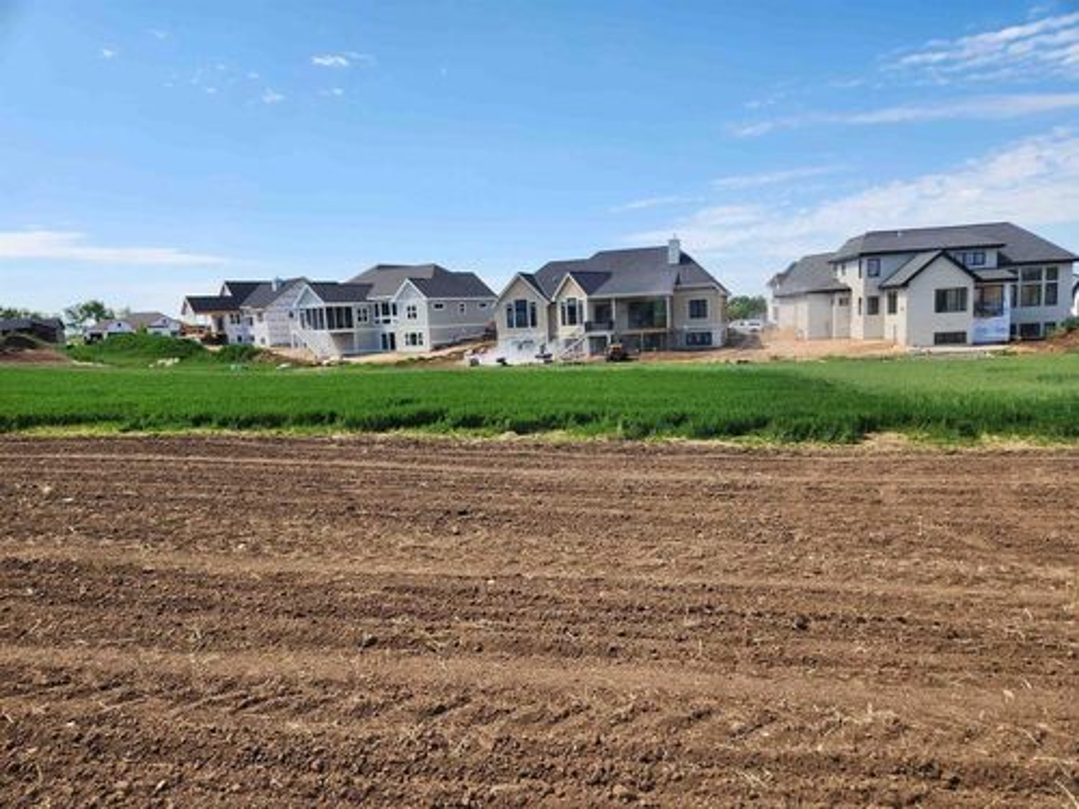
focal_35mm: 23
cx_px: 540
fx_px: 717
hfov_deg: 73.9
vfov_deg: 58.9
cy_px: 404
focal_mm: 5.4
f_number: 1.8
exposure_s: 1/1286
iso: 20
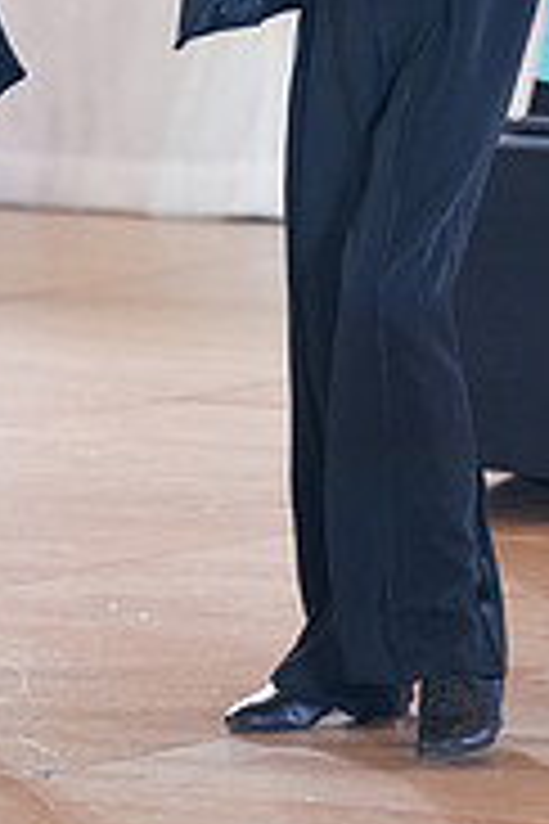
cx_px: 241
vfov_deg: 3.6
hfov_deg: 2.4
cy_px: -257
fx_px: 13221
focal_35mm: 578
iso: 2500
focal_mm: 182
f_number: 2.8
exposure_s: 1/500
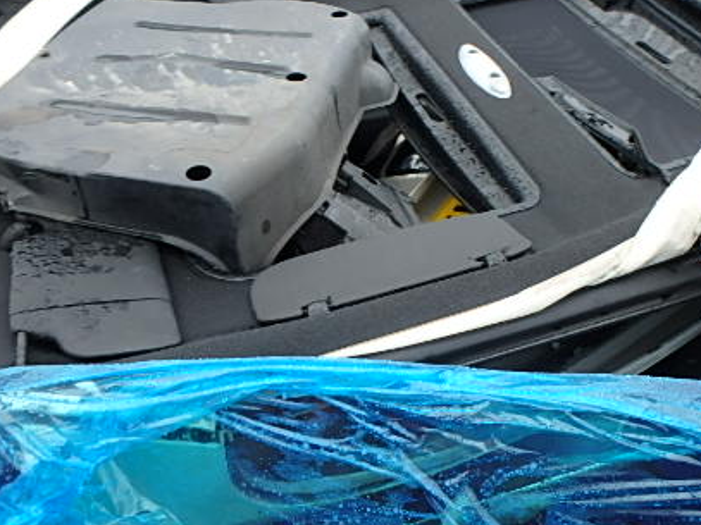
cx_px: 422
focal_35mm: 33
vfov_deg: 42.9
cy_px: 250
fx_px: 668
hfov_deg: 54.9
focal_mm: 3.7
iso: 125
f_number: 3.5
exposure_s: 1/200
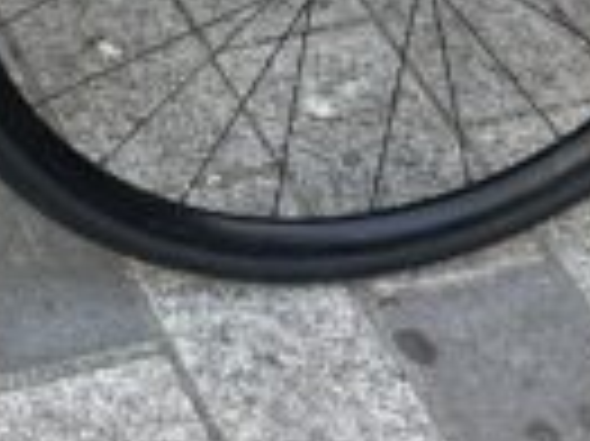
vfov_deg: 11.4
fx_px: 2026
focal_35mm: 119
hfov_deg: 15.3
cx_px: -302
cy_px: -392
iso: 50
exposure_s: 1/421
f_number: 1.6
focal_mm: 5.1
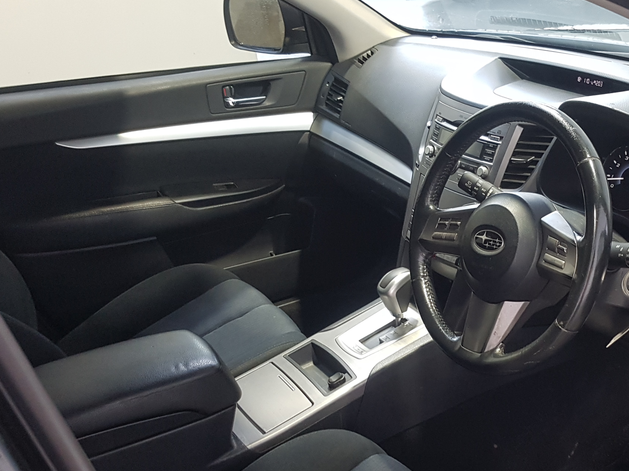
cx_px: 470
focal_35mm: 44
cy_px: 268
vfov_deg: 32.8
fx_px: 799
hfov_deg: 41.7
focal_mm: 4.2
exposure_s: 1/30
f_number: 1.7
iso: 125
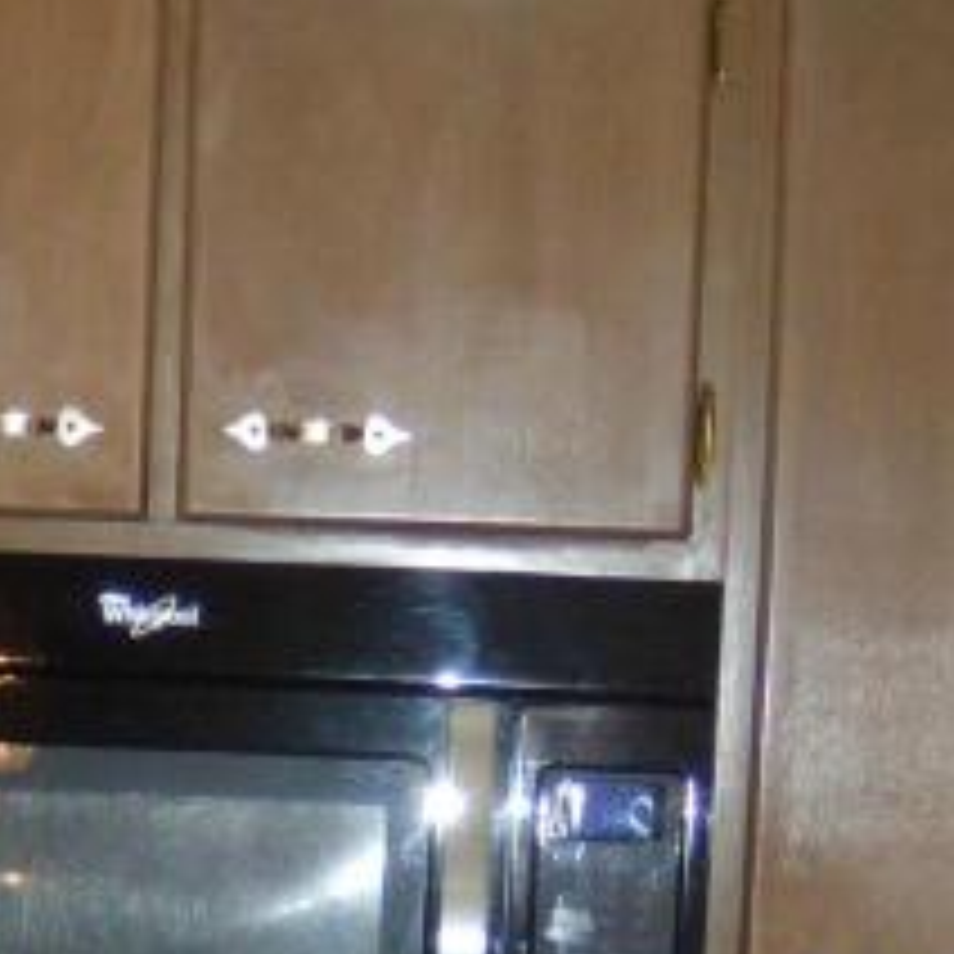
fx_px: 4802
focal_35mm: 154
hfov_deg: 10.7
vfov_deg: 10.8
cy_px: 1580
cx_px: -688
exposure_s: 1/30
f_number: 3.6
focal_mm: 6.4
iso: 200
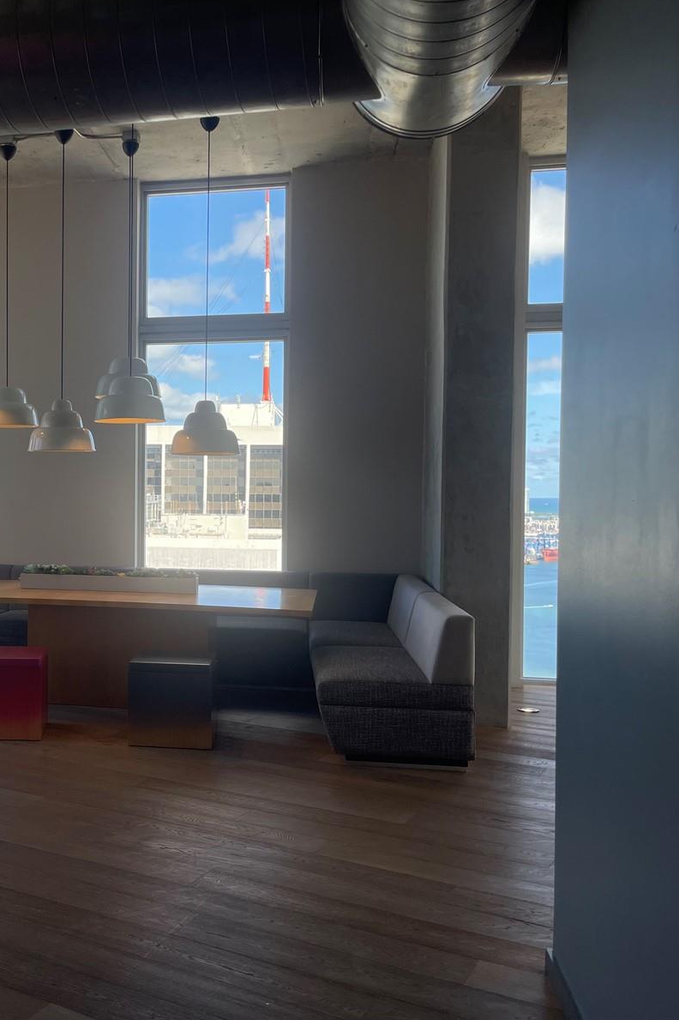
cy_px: 506
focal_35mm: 35
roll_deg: -0.9
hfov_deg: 35.8
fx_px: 991
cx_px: 83
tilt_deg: -2.4
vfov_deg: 54.4
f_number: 1.6
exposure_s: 1/615
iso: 32
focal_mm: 5.1
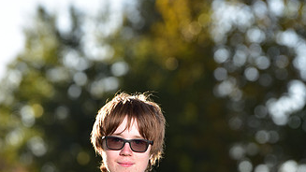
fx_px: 3019
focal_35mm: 372
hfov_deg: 5.8
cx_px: 133
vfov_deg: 3.3
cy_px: 236
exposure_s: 1/250
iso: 80
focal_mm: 200
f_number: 5
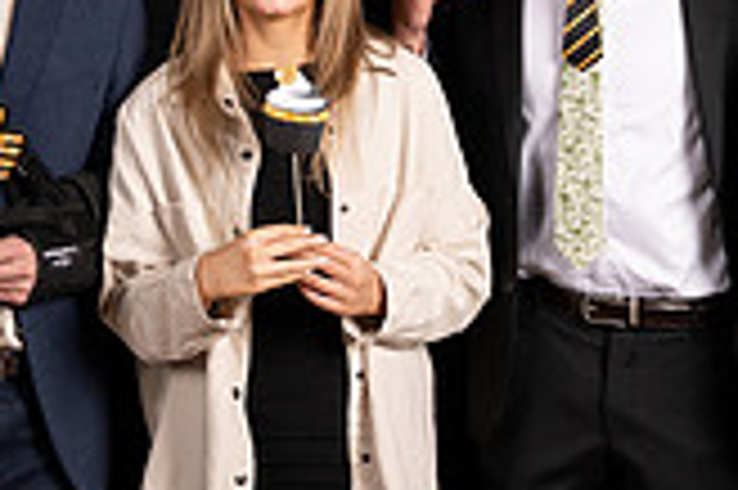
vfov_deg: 14.6
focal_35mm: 92
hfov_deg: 21.6
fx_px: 1884
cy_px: 25
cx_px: 63
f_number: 4.5
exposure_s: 1/250
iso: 320
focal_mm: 26
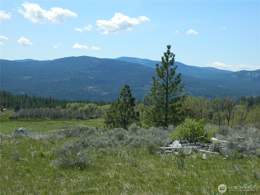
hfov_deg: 33.8
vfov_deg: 25.7
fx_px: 428
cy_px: 98
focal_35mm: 57
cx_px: 130
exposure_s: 1/800
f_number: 3.8
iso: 80
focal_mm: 10.2
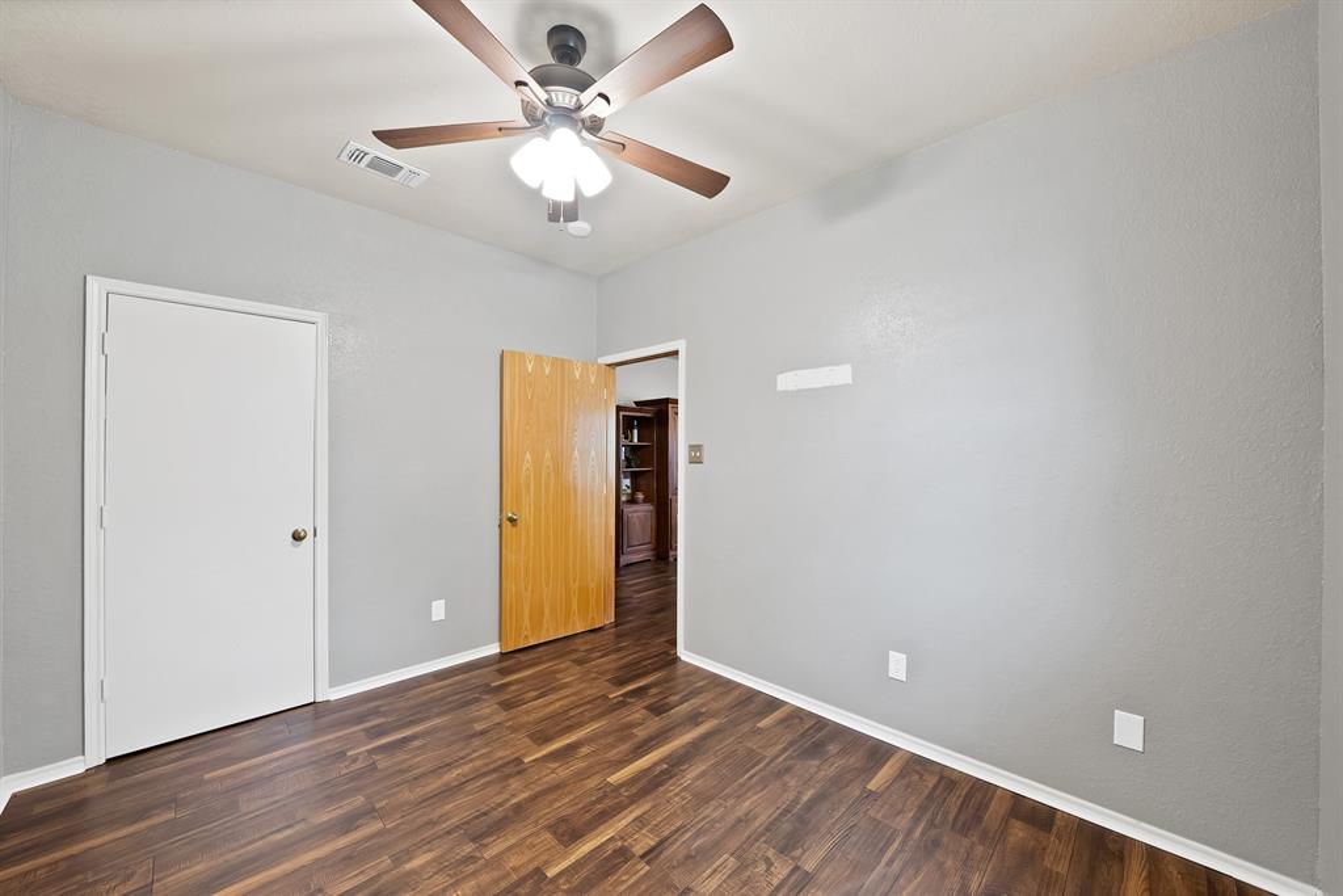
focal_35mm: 12
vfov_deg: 90.0
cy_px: 448
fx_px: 448
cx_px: 672
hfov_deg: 112.6
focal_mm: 12
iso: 640
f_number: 9
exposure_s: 1.3
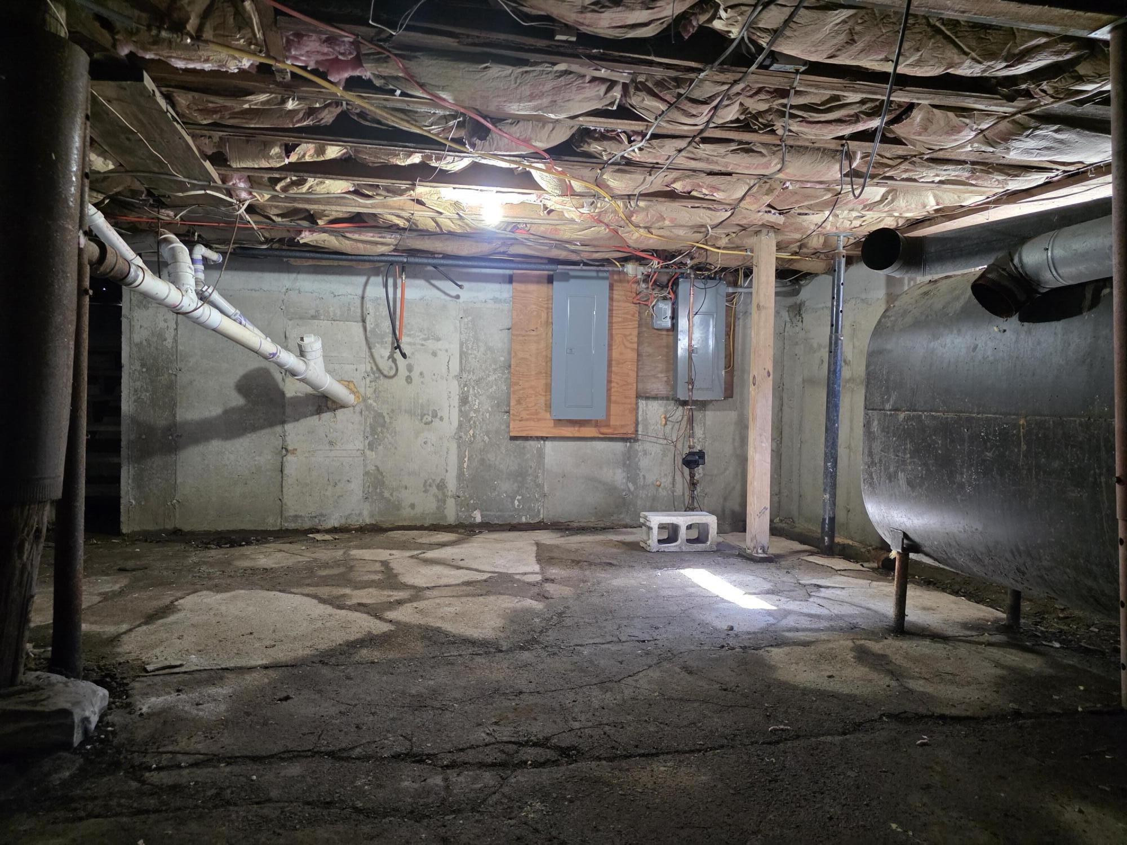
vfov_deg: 58.9
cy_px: 422
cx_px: 564
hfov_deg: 73.9
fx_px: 749
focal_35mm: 23
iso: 1250
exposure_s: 1/120
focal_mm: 6.3
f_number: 1.7
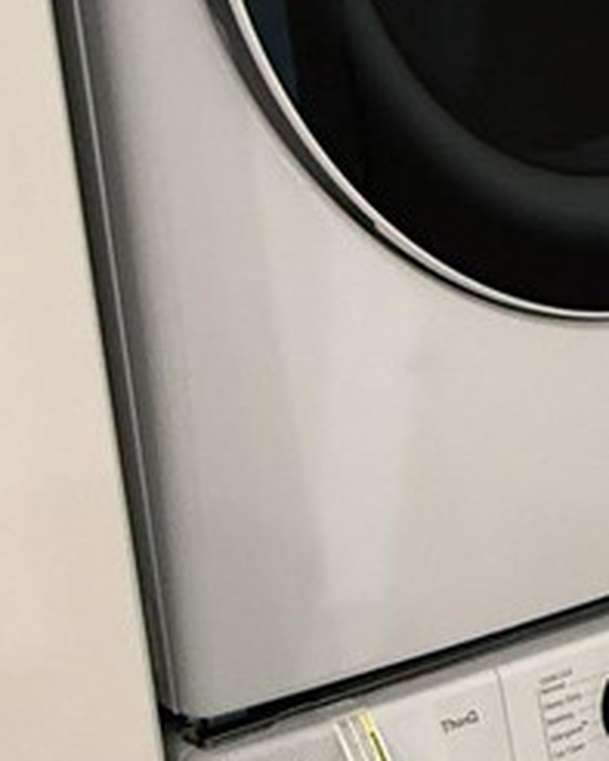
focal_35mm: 64
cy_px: 452
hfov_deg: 21.4
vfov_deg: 29.5
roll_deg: +1.1
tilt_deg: -13.7
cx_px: 810
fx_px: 1441
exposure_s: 1/60
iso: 400
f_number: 2.2
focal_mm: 2.22
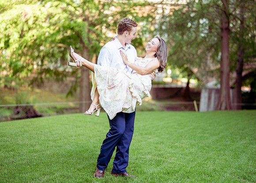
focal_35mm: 63
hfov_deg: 31.4
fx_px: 455
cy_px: 89
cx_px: 130
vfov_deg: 22.7
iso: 320
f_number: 1.2
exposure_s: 1/800
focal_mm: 50
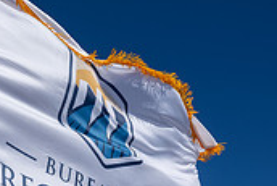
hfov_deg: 34.5
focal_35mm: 54
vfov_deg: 24.0
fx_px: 416
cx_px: 21
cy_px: 187
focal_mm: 16
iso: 100
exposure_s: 1/1000
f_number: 5.6
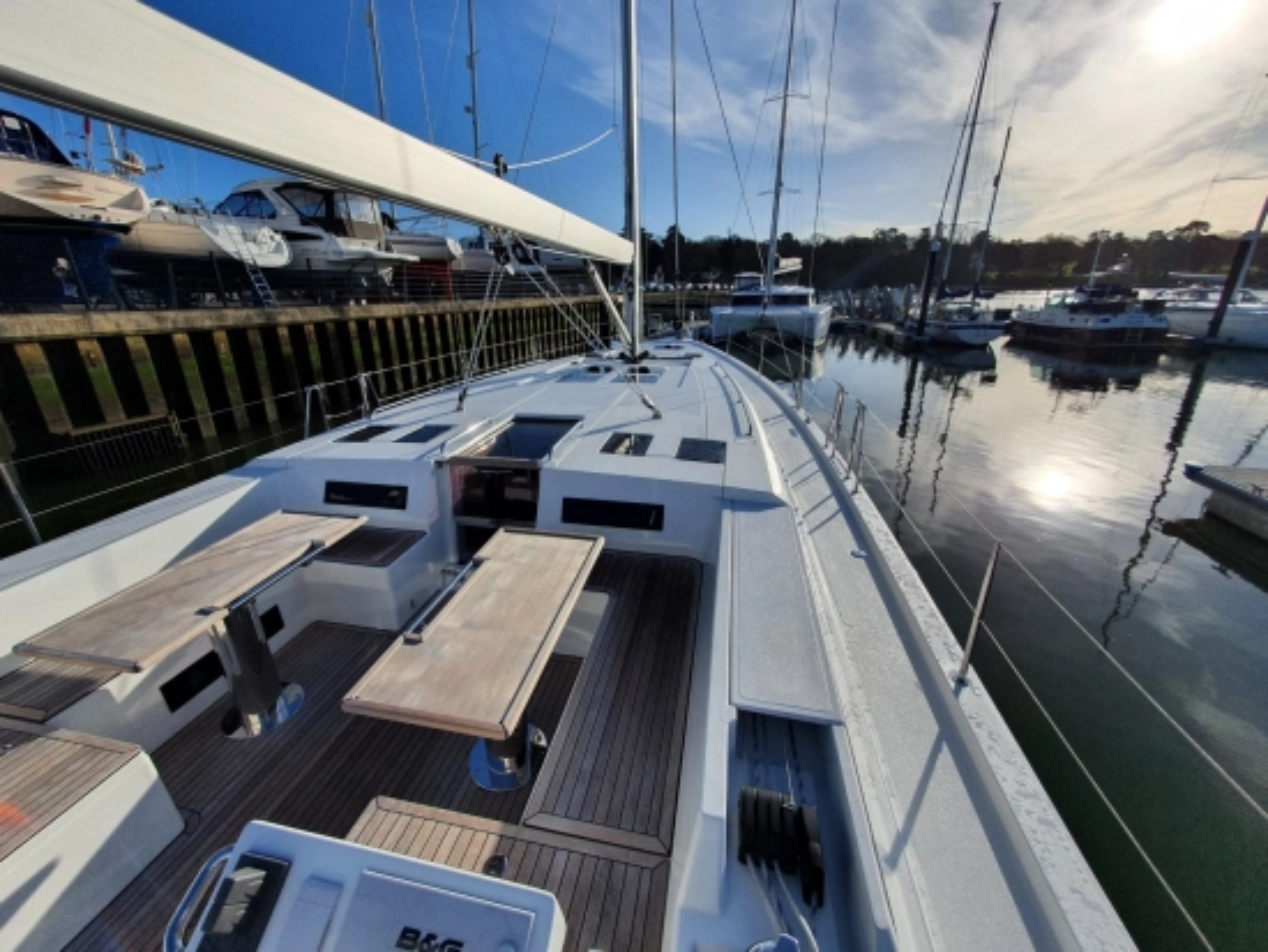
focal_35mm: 13
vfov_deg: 90.0
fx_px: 476
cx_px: 634
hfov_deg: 106.2
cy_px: 476
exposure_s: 1/2896
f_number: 2.2
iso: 50
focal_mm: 1.8
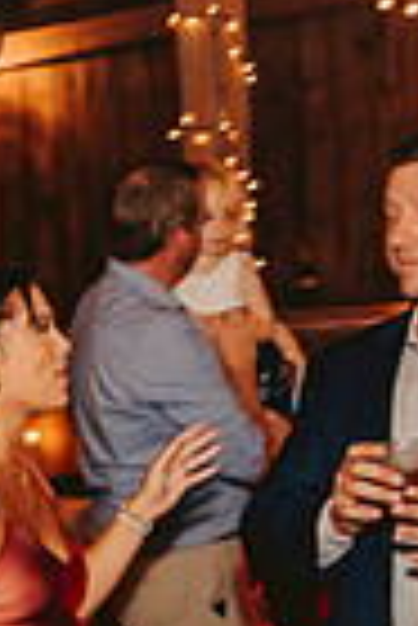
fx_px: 2033
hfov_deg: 10.2
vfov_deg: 17.2
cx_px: -598
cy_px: 588
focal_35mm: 117
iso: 1000
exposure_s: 1/160
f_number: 2.8
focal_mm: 28
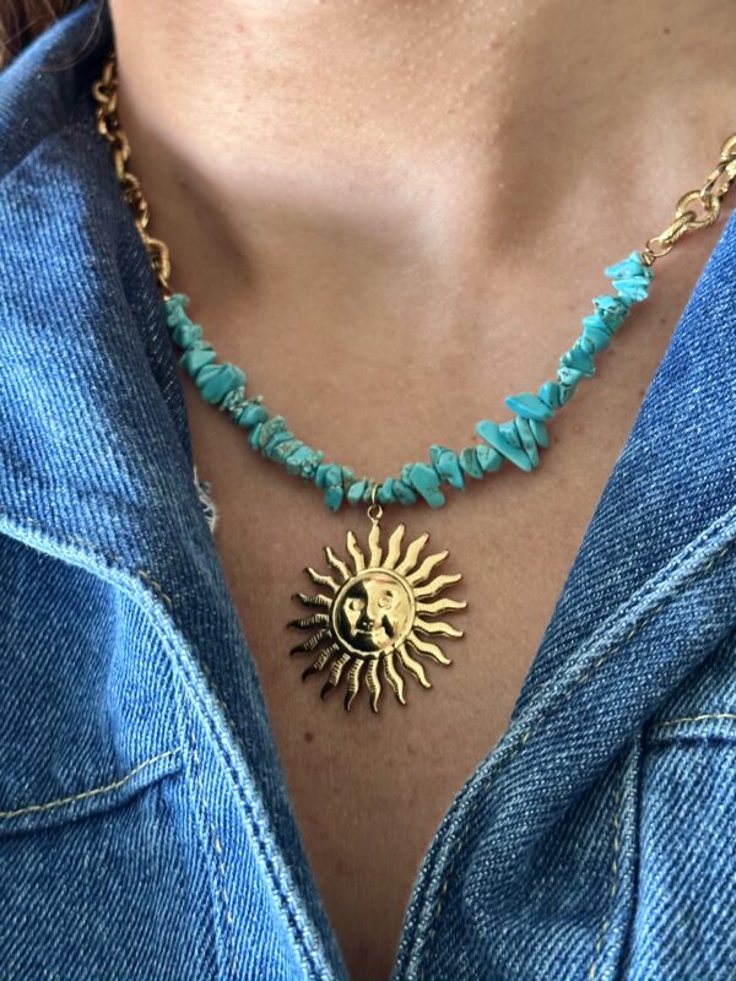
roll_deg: +3.5
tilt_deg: +1.4
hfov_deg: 30.3
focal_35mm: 48
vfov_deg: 39.7
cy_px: 490
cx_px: 368
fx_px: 1361
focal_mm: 6.86
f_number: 1.78
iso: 320
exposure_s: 1/40
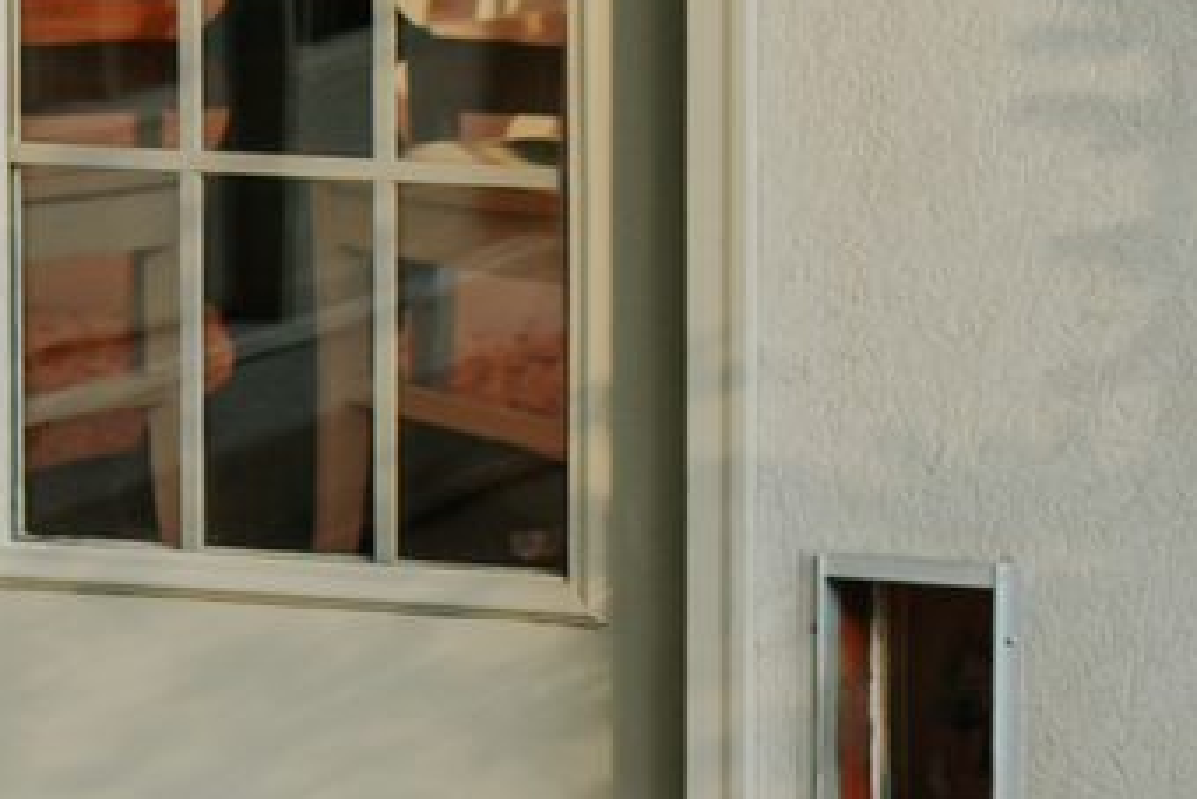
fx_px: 10411
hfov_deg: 6.6
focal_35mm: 313
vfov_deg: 4.4
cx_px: 415
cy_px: 614
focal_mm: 35
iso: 320
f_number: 2.5
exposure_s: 1/200
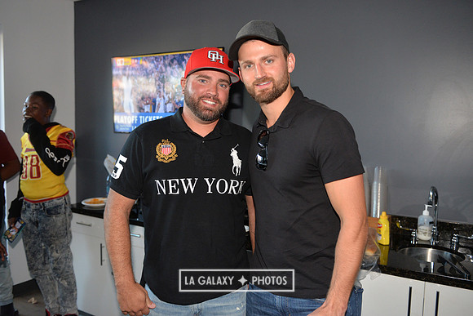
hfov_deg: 60.3
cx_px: 236
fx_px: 407
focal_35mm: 31
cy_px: 158
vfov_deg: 42.3
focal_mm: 31
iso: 1600
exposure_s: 1/640
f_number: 2.8
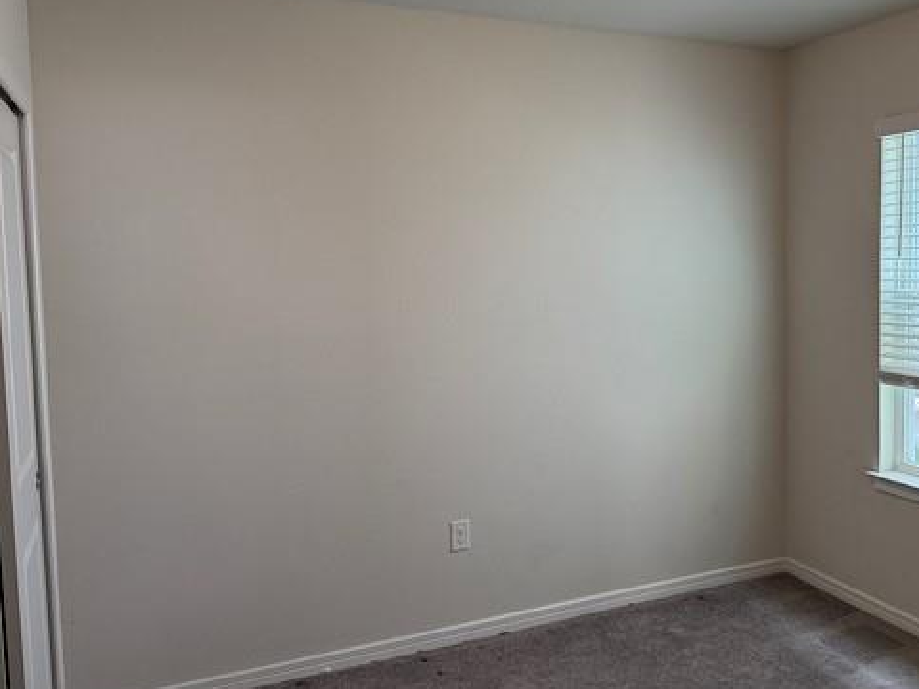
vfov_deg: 44.1
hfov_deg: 56.1
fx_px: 850
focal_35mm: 32
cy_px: 312
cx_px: 580
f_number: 1.78
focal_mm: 6.76
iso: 160
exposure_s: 1/226
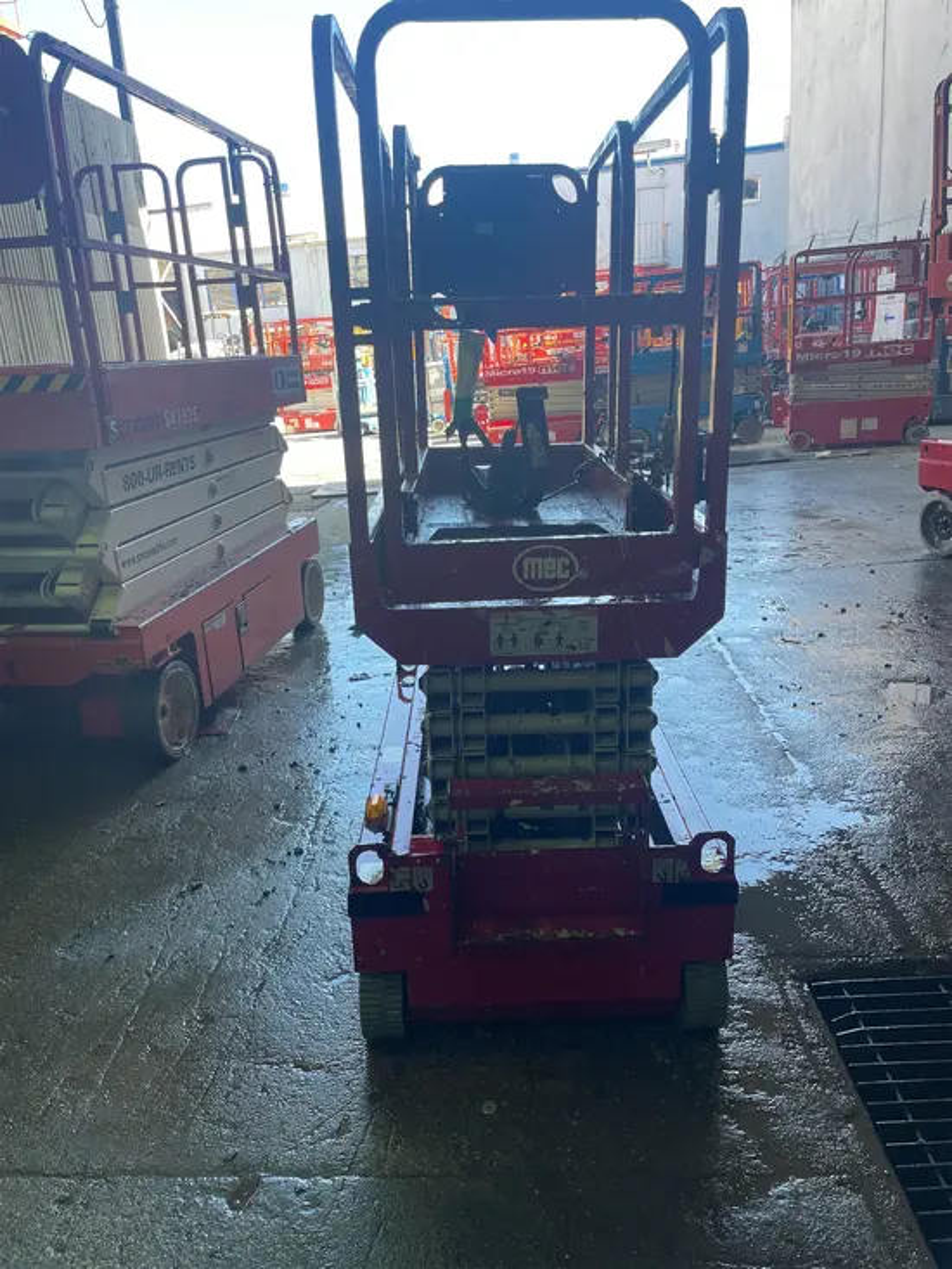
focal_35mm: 26
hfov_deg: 53.1
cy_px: 634
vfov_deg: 67.3
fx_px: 953
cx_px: 476
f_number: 1.6
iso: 32
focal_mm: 4.2
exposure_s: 1/122
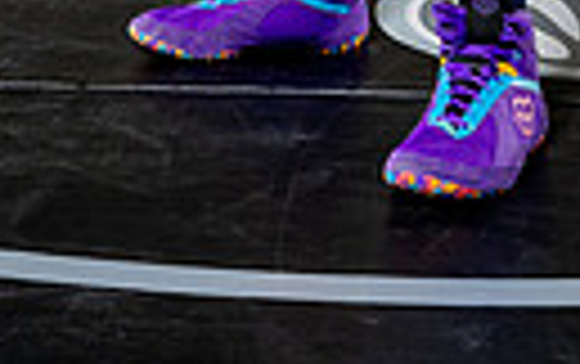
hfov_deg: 17.2
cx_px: 369
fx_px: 1915
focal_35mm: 121
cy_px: -620
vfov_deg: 9.3
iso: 320
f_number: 6.3
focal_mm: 34
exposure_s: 1/250
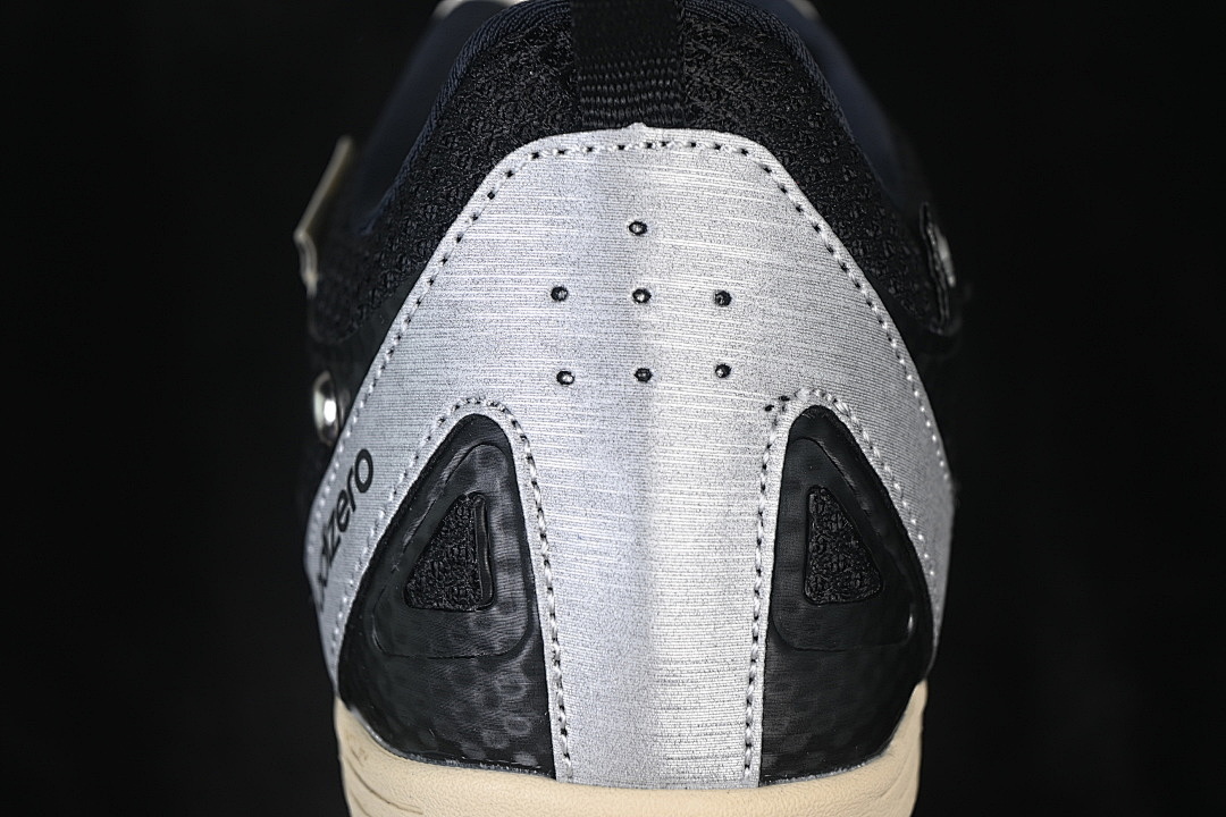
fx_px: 2554
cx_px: 613
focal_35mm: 75
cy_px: 408
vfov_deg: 18.2
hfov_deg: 27.0
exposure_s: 1/60
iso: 160
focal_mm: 50
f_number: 6.3
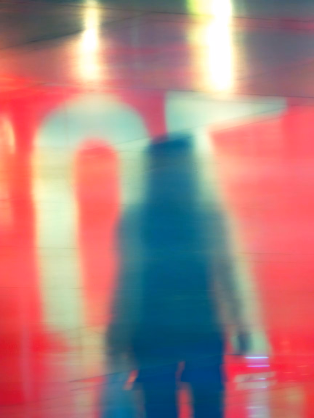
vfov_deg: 4.1
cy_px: 209
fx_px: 5842
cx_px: 157
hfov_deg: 3.1
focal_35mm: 483
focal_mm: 86.1
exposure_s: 1/6
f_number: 5.9
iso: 100
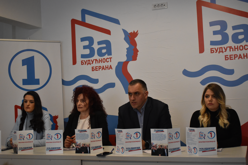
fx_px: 351
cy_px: 82
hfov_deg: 38.9
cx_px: 124
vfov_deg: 26.5
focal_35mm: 51
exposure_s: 1/250
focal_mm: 34
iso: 3200
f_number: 4.5
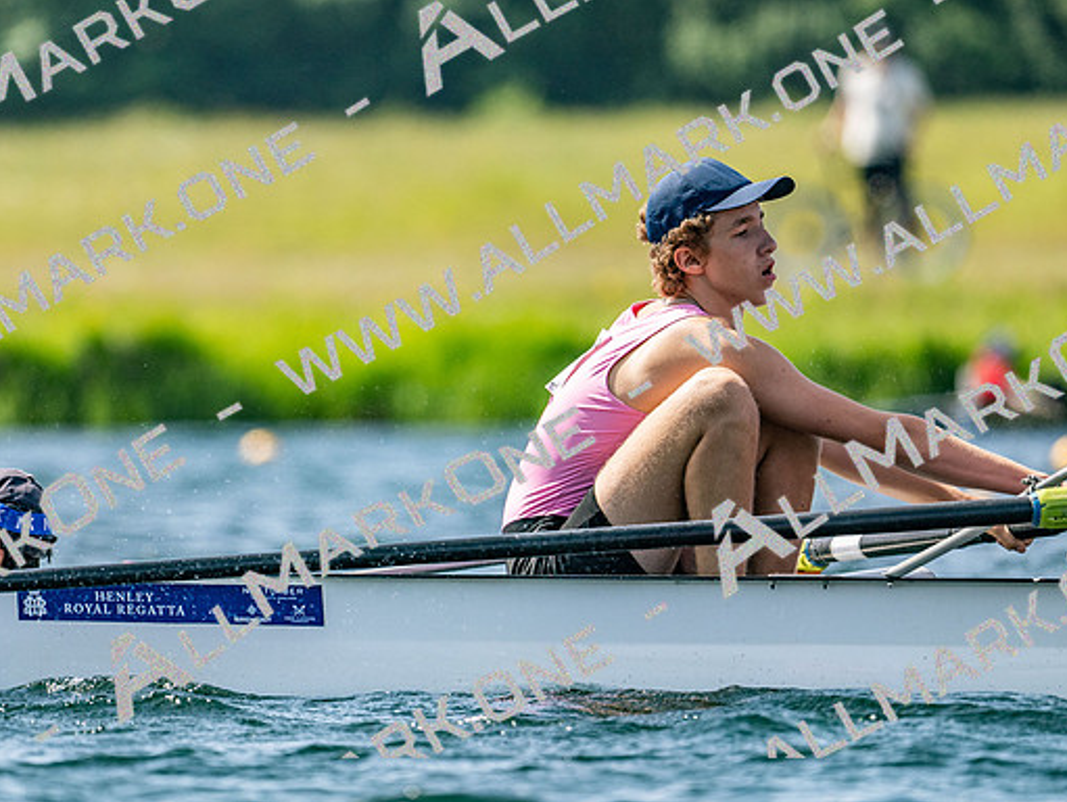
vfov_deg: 2.3
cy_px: 401
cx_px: 532
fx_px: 20173
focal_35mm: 654
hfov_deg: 3.0
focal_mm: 400
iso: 280
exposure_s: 1/2500
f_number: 4.5
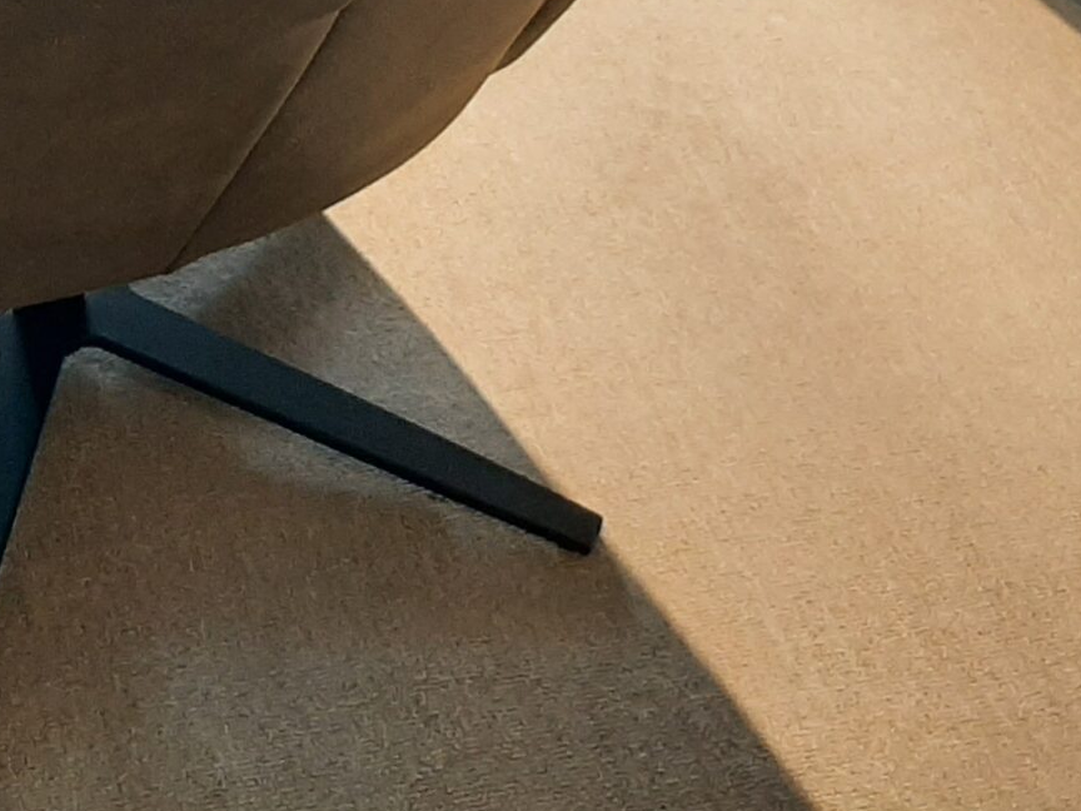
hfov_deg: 24.9
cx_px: 226
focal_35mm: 77
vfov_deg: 17.5
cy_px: -354
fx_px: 2405
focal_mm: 3.93
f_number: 1.7
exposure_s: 1/50
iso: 200
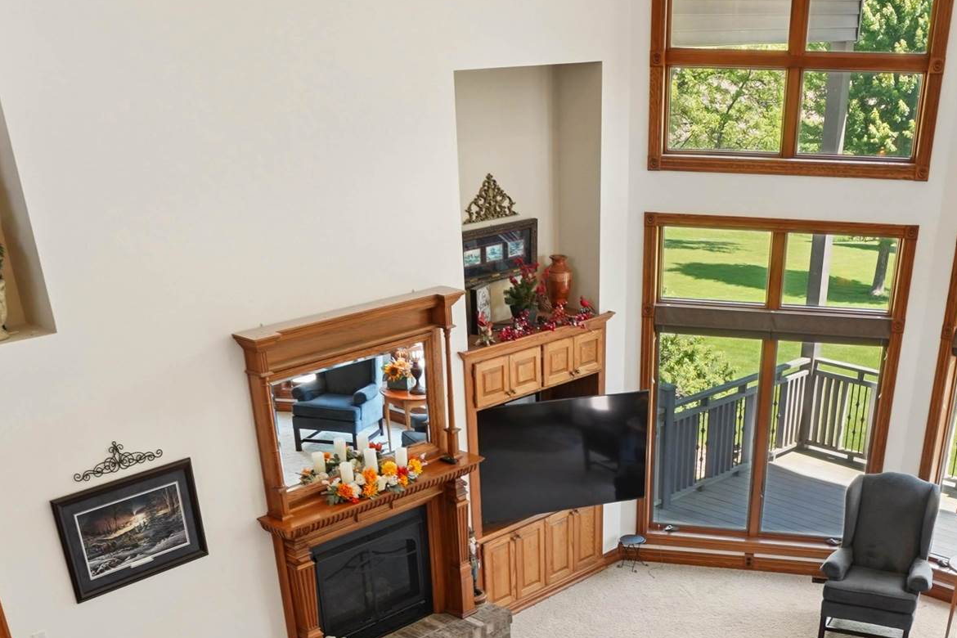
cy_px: 793
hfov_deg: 46.0
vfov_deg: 27.5
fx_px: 1116
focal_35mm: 42
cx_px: 601
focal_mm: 16
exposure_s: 1/20
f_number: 9
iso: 400
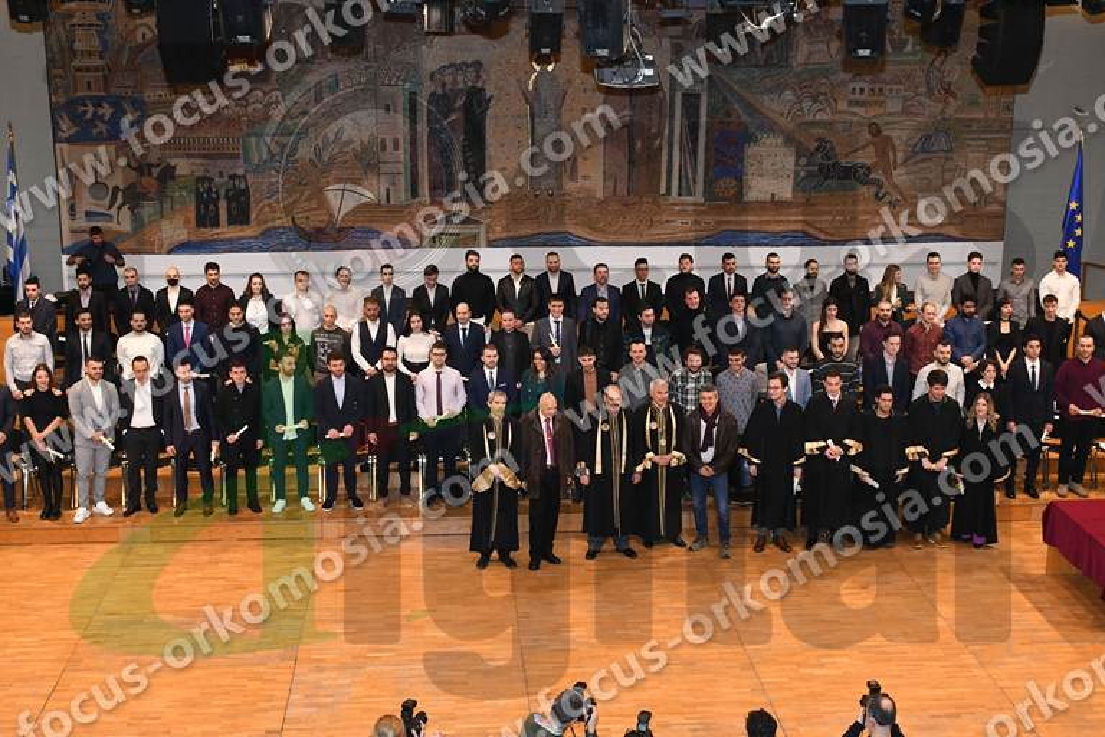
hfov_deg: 41.1
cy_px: 368
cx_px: 552
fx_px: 1473
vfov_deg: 28.1
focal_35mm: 48
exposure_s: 1/60
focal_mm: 32
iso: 4000
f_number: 10
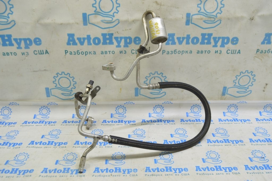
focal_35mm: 33
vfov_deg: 39.9
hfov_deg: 57.3
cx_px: 136
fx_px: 249
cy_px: 90
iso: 400
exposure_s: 1/20
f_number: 5.6
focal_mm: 22
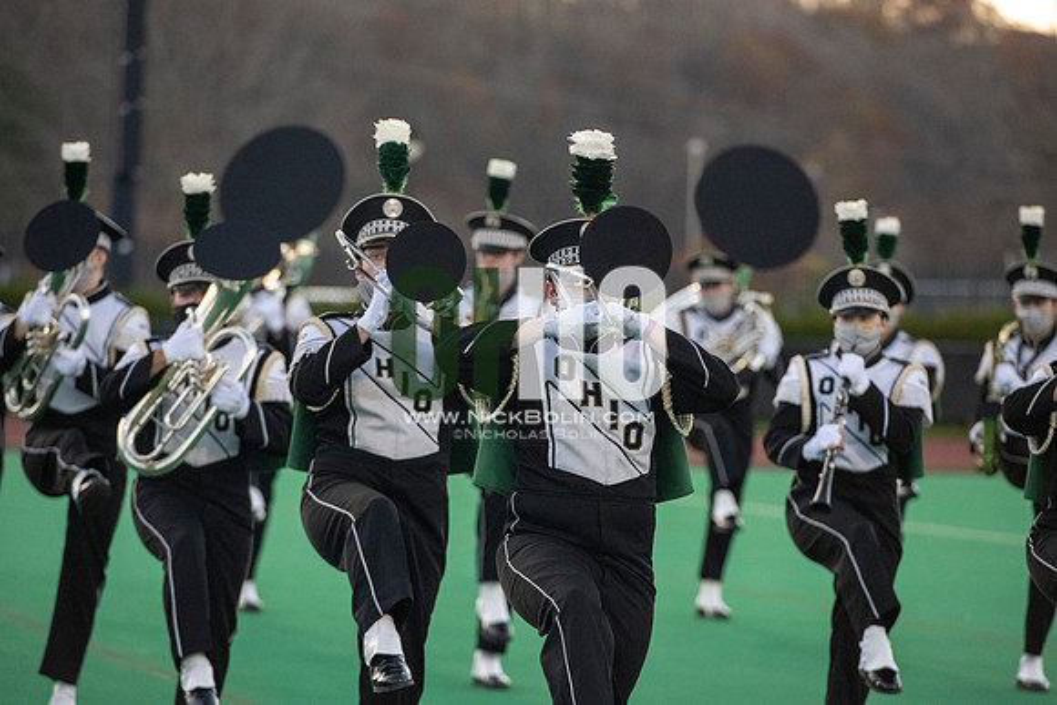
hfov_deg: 10.3
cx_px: 528
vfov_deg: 6.9
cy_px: 352
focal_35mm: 200
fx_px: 5873
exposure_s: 1/5000
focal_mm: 200
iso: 5000
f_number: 4.5
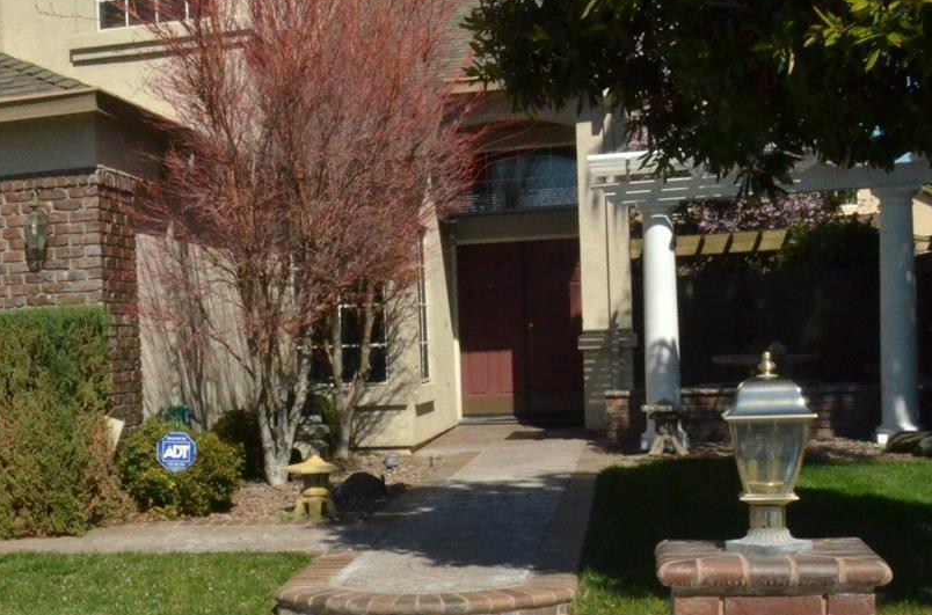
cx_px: 179
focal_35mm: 56
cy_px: 466
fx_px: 1446
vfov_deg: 23.8
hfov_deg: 34.6
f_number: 22
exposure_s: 1/1250
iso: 2000
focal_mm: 20
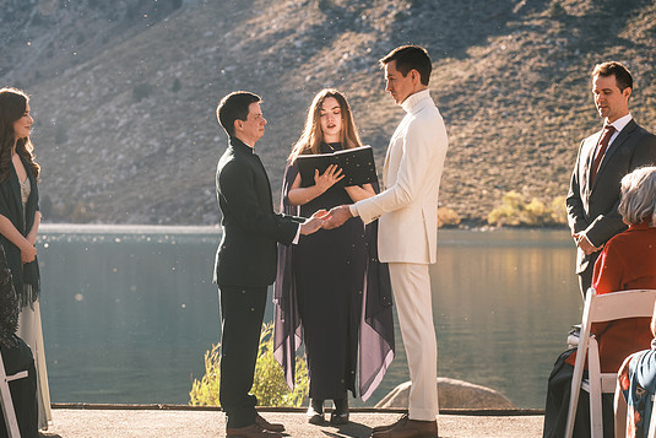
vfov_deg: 15.0
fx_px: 1659
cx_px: 307
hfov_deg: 22.4
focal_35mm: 91
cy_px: 226
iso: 200
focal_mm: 56.3
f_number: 3.6
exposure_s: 1/420
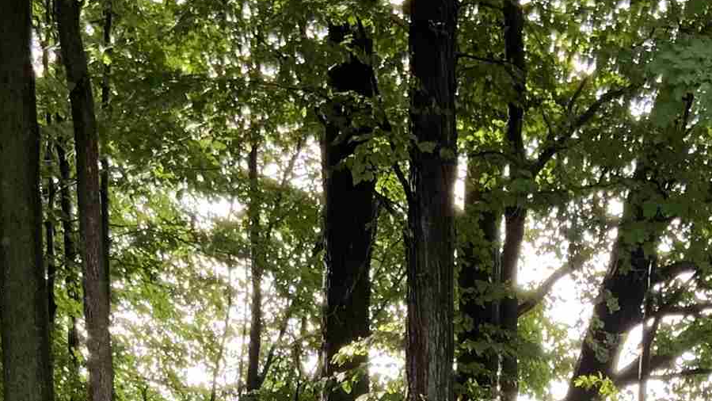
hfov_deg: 19.8
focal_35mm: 108
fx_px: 2039
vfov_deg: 10.5
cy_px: 749
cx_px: 390
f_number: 1.8
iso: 32
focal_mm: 3
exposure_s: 1/122
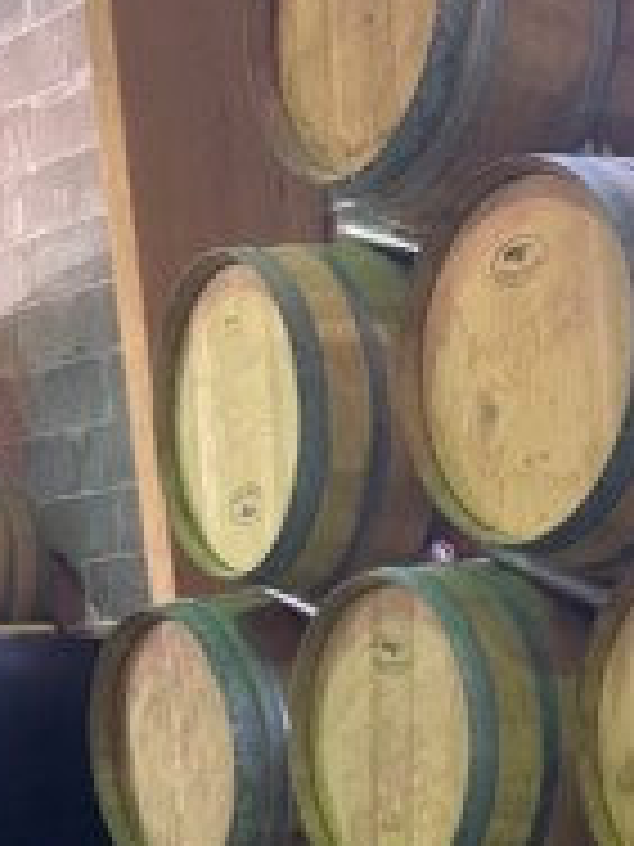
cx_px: 733
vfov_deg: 20.8
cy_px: 1179
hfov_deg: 17.1
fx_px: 2027
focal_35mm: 83
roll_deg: -1.3
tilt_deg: -8.3
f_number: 1.6
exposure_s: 1/30
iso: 500
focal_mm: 4.2
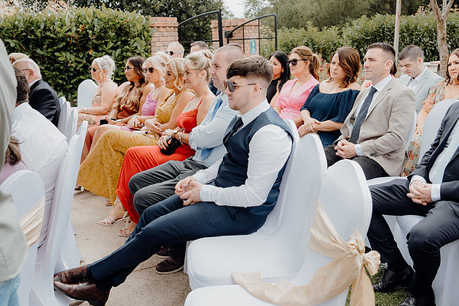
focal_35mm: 36
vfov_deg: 36.9
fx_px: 459
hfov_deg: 53.1
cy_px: 153
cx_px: 230
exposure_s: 1/400
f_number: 3.5
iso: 125
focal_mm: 24
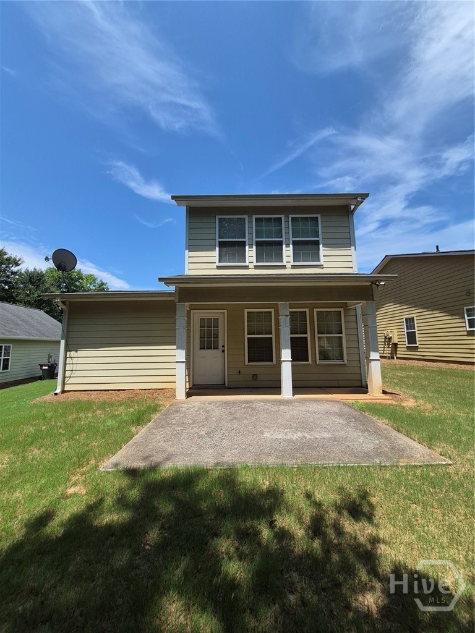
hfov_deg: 89.9
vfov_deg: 106.2
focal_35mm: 13
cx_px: 238
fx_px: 238
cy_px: 316
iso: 50
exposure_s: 1/1996
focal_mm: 1.74
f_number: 2.2
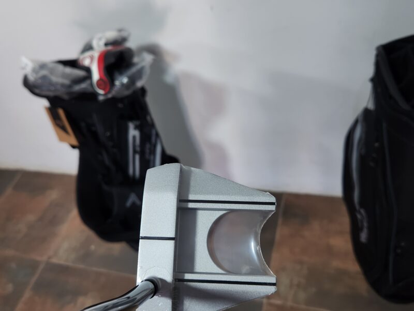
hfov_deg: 73.9
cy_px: 156
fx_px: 275
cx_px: 207
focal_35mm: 23
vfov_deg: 58.9
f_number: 1.8
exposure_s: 1/100
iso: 160
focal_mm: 5.4
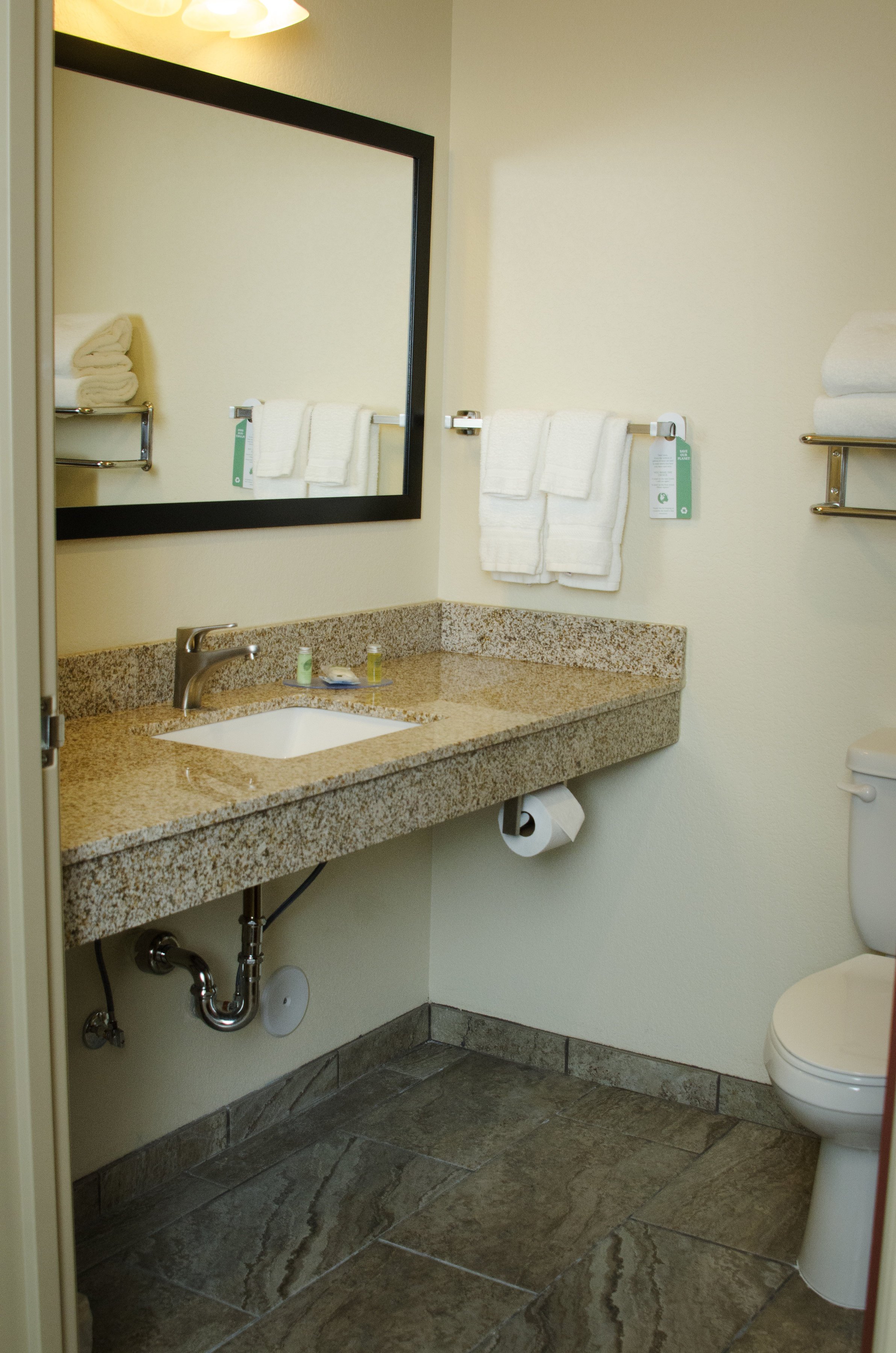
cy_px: 676
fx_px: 1575
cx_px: 448
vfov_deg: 46.5
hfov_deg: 31.8
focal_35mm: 42
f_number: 6.3
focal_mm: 28
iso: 1000
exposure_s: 1/250
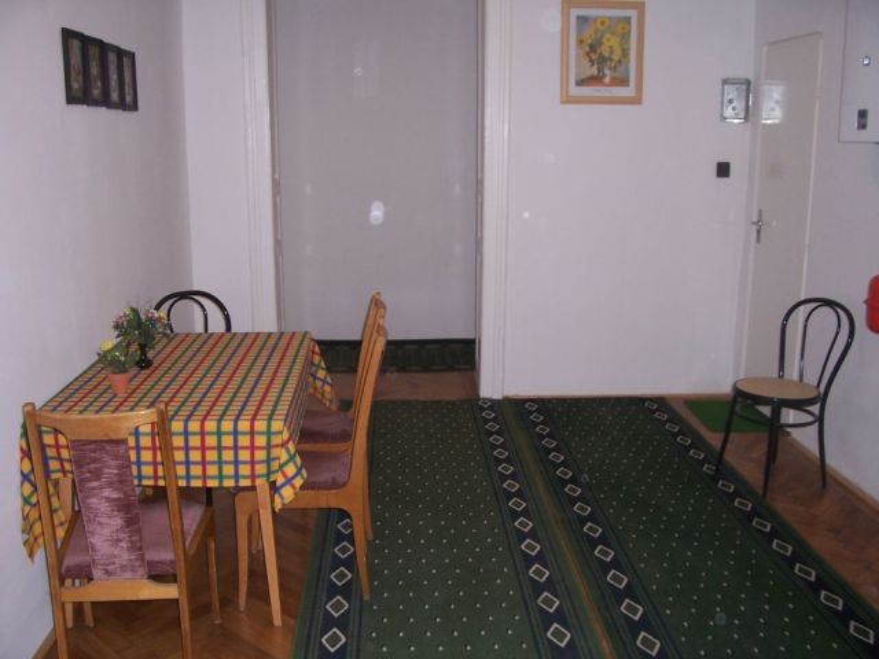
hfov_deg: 54.0
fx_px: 863
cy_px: 330
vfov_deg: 41.8
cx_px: 440
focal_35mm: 34
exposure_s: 1/45
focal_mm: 5.6
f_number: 2.7
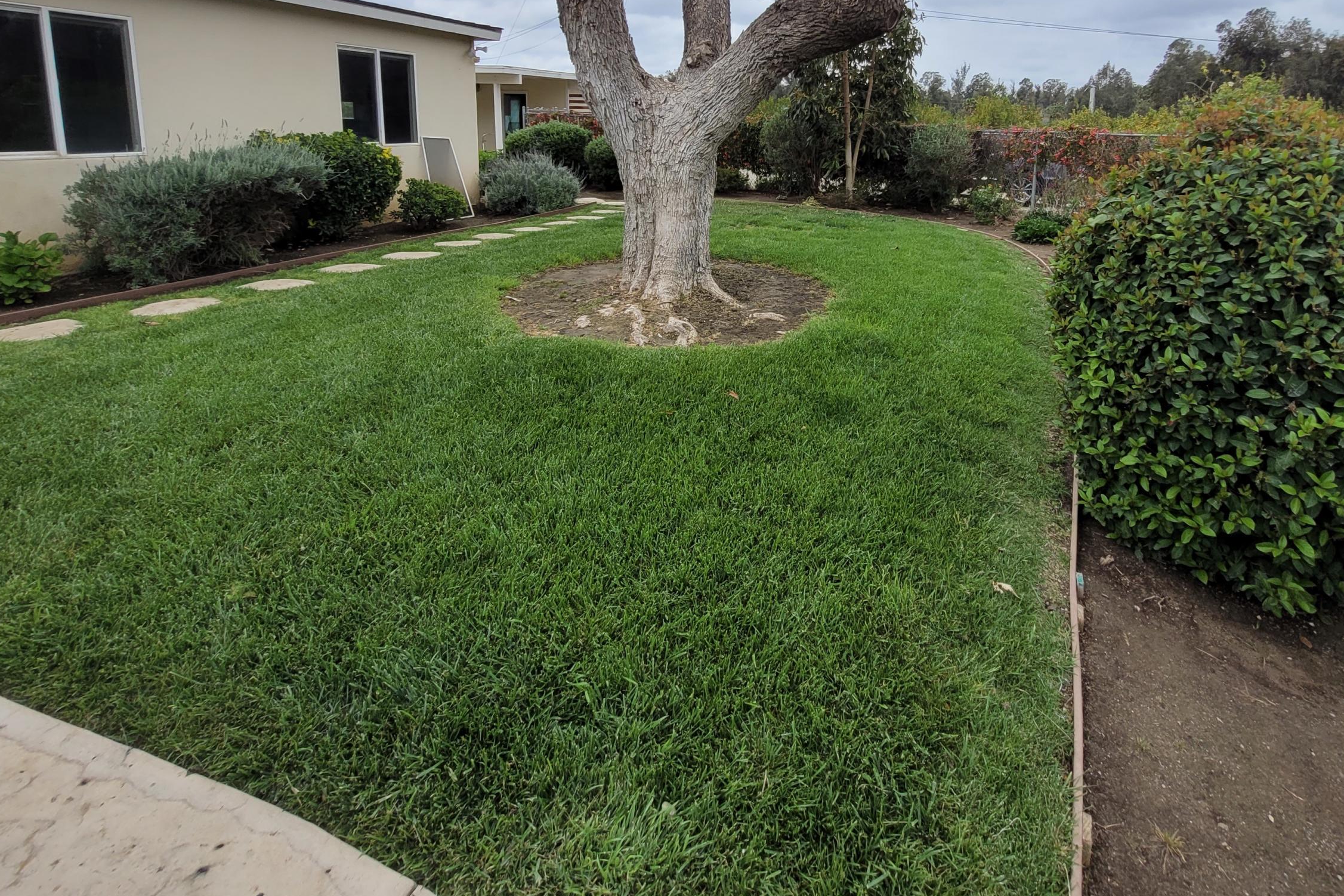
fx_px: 672
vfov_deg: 63.8
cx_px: 757
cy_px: 234
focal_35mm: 18
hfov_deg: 89.5
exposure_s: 1/1391
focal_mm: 1.74
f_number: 2.2
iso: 40
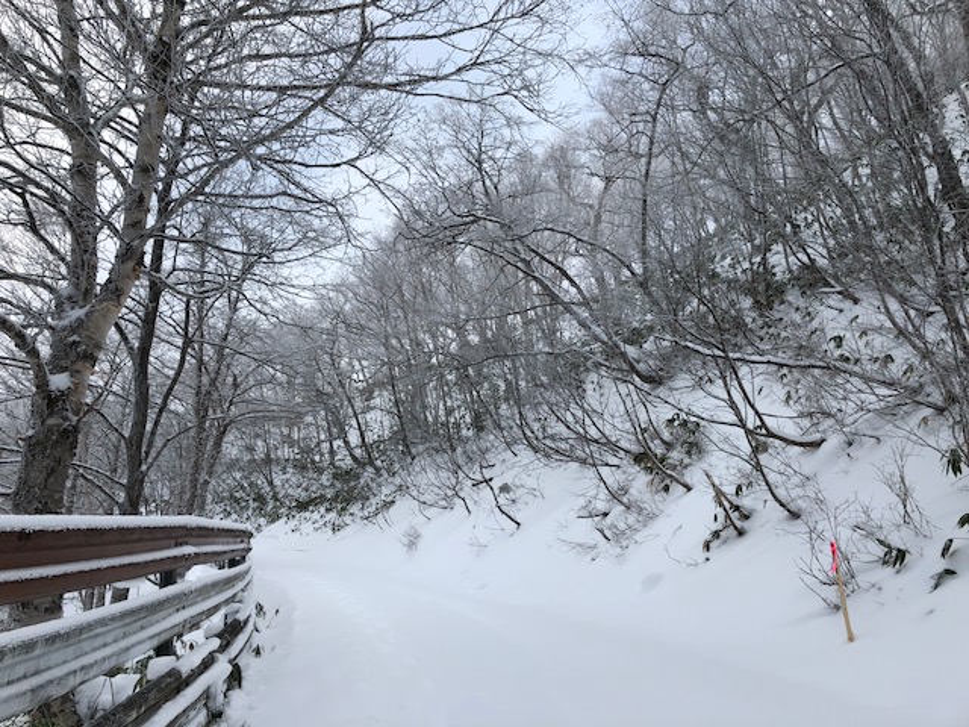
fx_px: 812
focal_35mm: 29
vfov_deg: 48.2
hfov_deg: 61.7
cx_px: 484
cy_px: 364
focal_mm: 3.99
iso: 20
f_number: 1.8
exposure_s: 1/1200
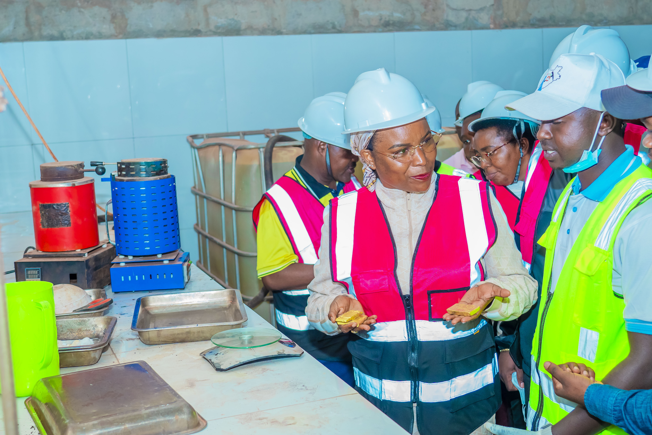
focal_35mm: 48
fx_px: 869
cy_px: 218
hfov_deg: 41.1
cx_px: 326
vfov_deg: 28.1
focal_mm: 32
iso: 800
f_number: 4
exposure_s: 1/250
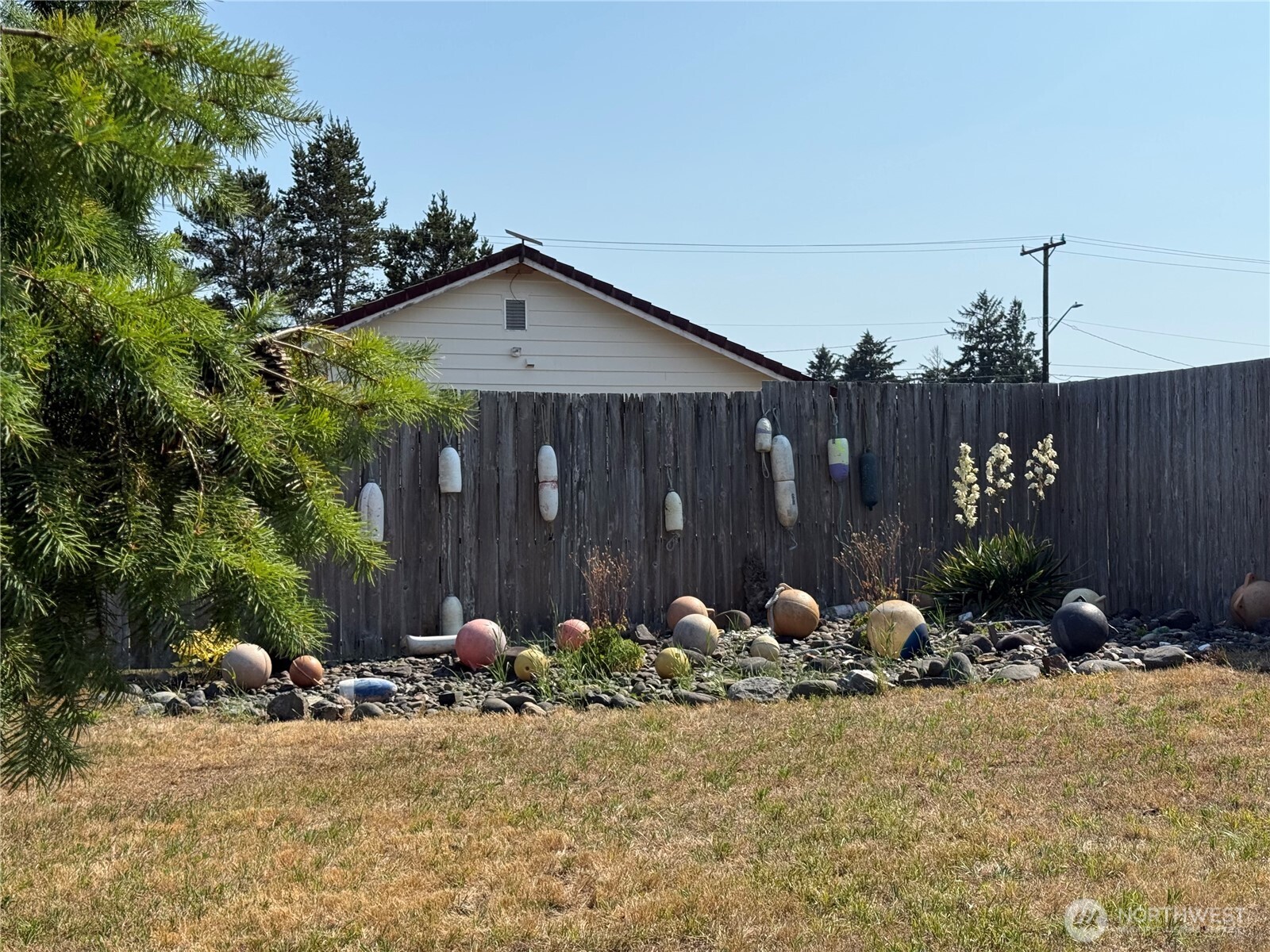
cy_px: 476
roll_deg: +1.1
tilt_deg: +1.9
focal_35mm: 48
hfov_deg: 39.7
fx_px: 1761
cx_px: 635
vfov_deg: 30.3
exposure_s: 1/5587
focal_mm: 6.76
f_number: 1.78
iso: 64
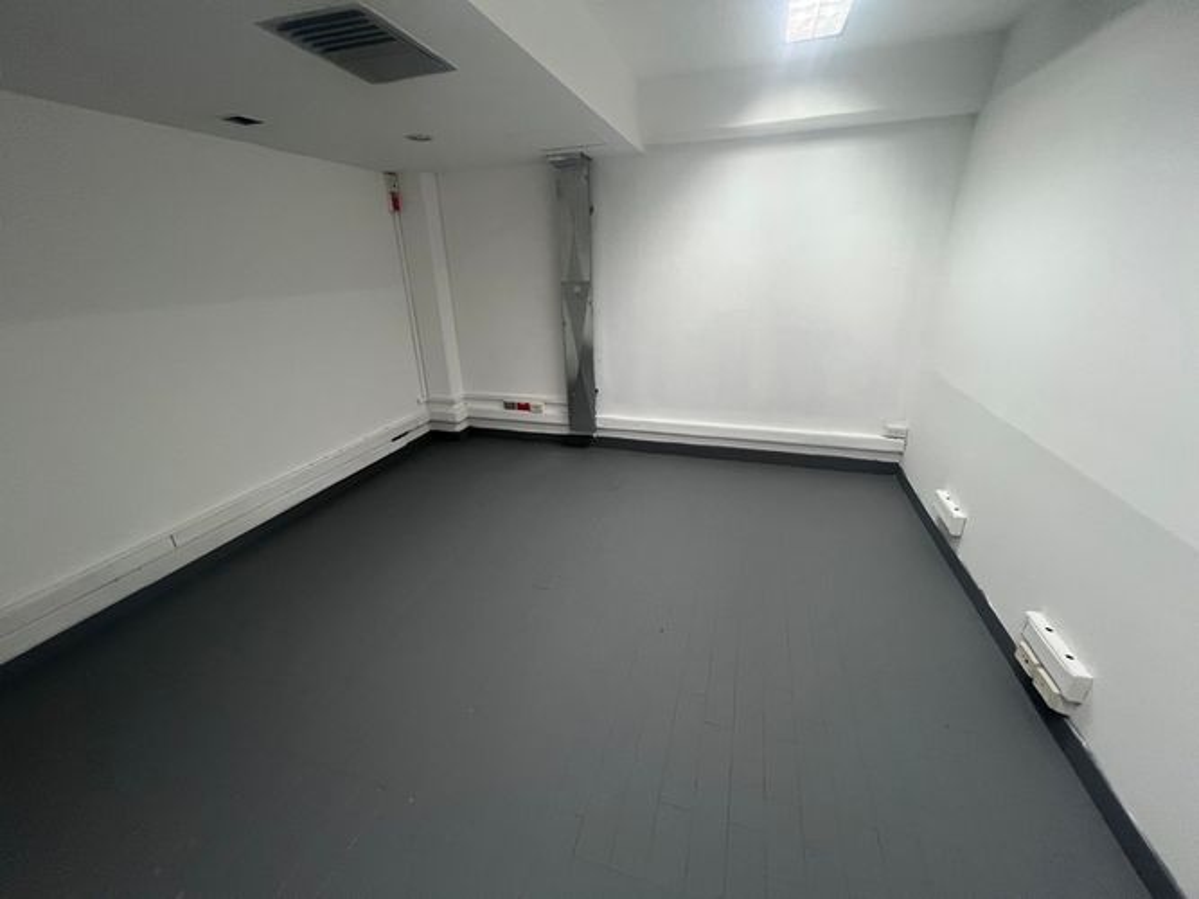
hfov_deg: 106.2
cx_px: 600
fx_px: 450
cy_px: 450
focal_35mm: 13
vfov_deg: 89.9
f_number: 1.8
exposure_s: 1/60
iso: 160
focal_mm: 1.57
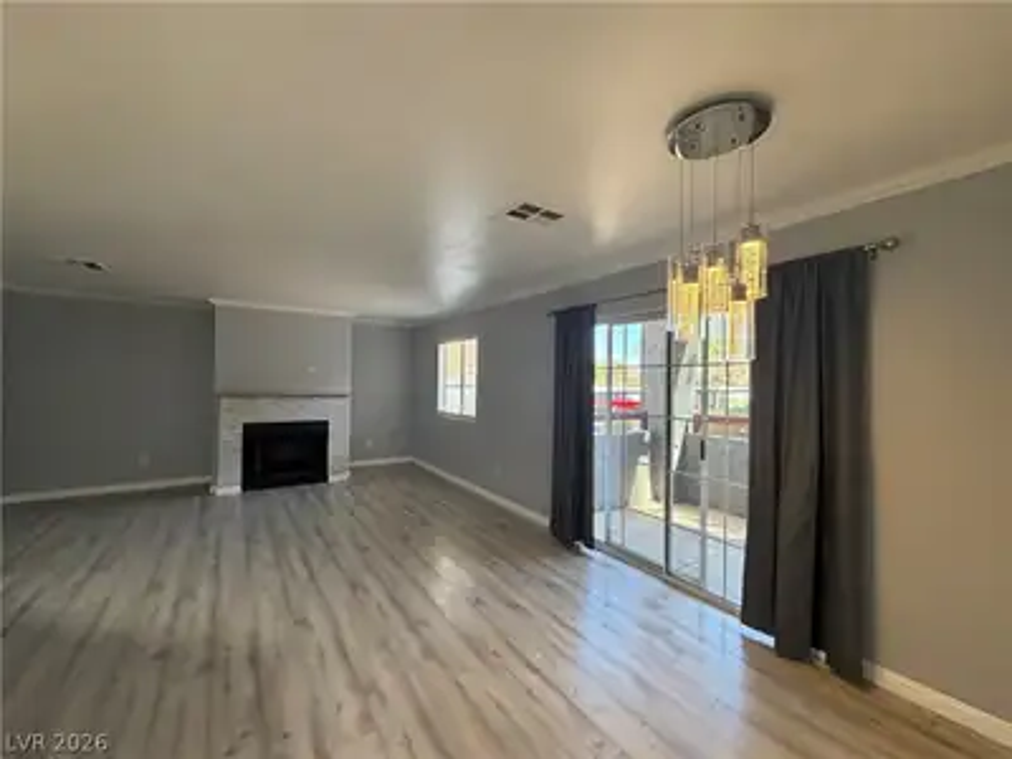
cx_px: 506
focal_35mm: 14
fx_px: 409
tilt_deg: +0.3
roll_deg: -0.3
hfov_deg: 102.1
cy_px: 380
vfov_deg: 85.7
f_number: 2.2
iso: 250
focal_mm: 2.22
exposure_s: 1/120
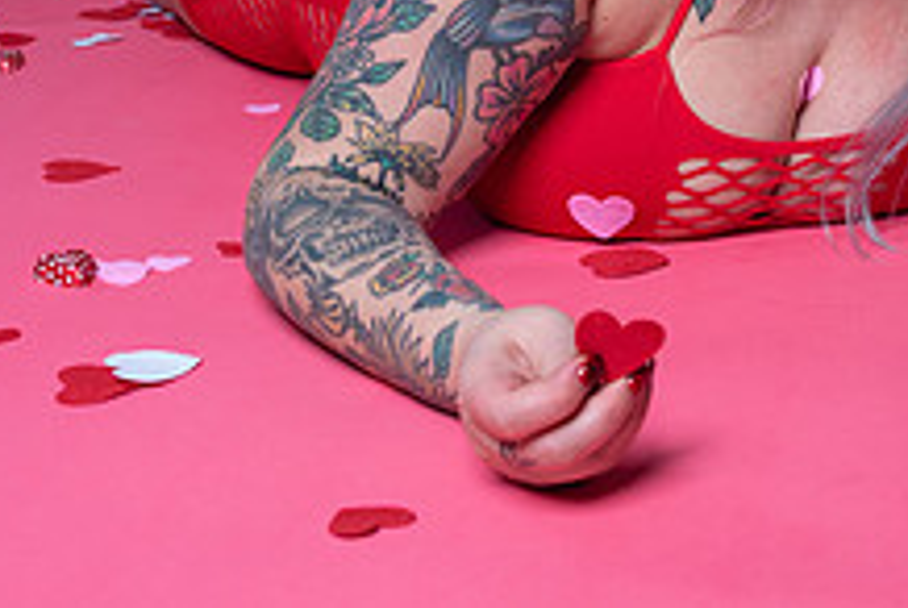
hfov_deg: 21.7
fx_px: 2349
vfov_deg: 14.1
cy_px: -194
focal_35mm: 93
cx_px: 650
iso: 100
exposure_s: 1/160
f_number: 8
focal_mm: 35
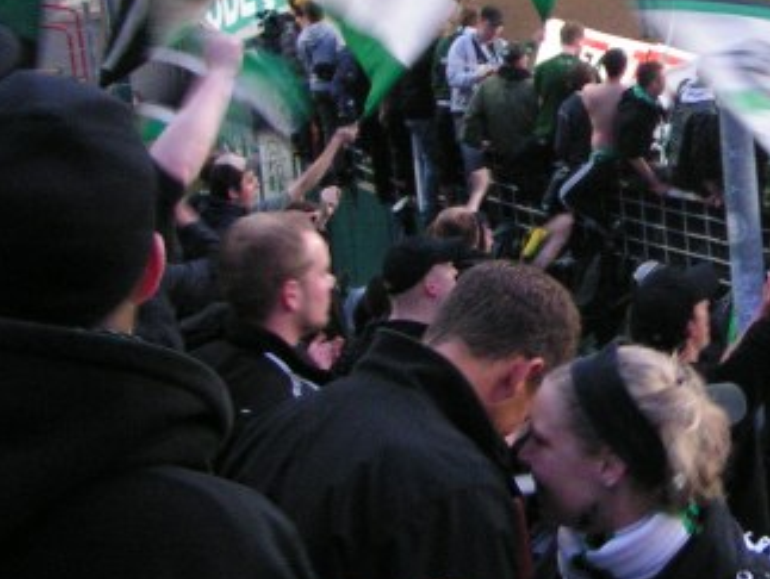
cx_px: 753
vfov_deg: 15.6
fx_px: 2093
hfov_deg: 20.2
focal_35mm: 94
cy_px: 105
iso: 200
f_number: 2.8
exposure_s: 1/20
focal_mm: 5.8
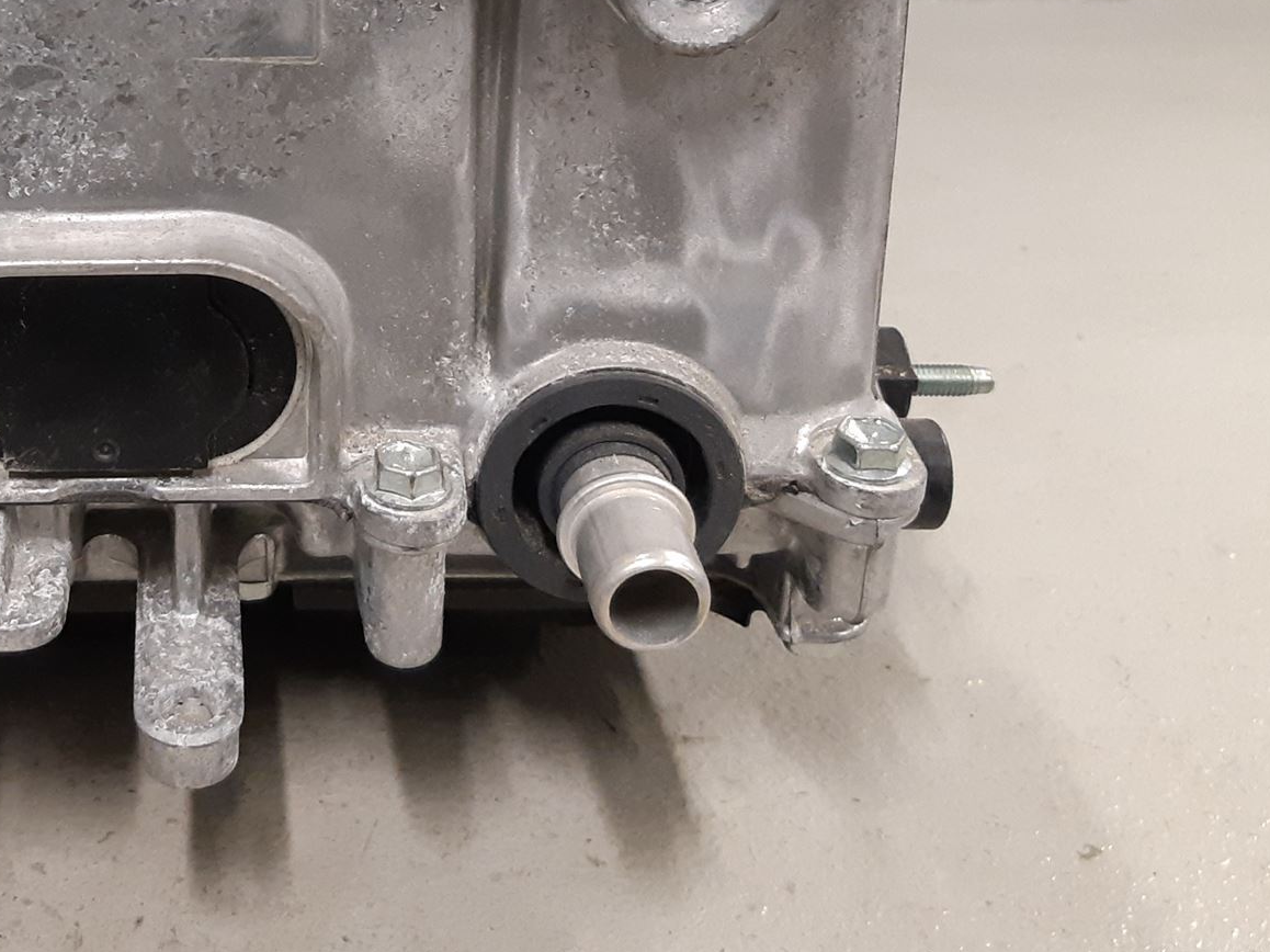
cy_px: 166
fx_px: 1687
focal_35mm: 46
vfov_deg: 30.6
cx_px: 179
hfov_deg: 38.9
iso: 200
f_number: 1.7
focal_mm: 3.93
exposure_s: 1/50
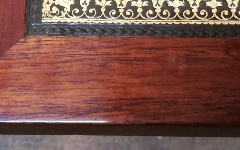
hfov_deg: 27.8
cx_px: 121
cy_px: -4
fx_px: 484
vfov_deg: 17.2
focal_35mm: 74
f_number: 2.2
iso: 640
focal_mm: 3.83
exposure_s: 1/14.3
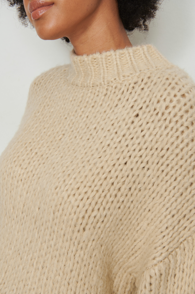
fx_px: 447
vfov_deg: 36.3
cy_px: 147
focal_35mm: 55
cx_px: 98
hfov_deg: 24.6
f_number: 8
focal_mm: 55
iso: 200
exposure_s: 1/160
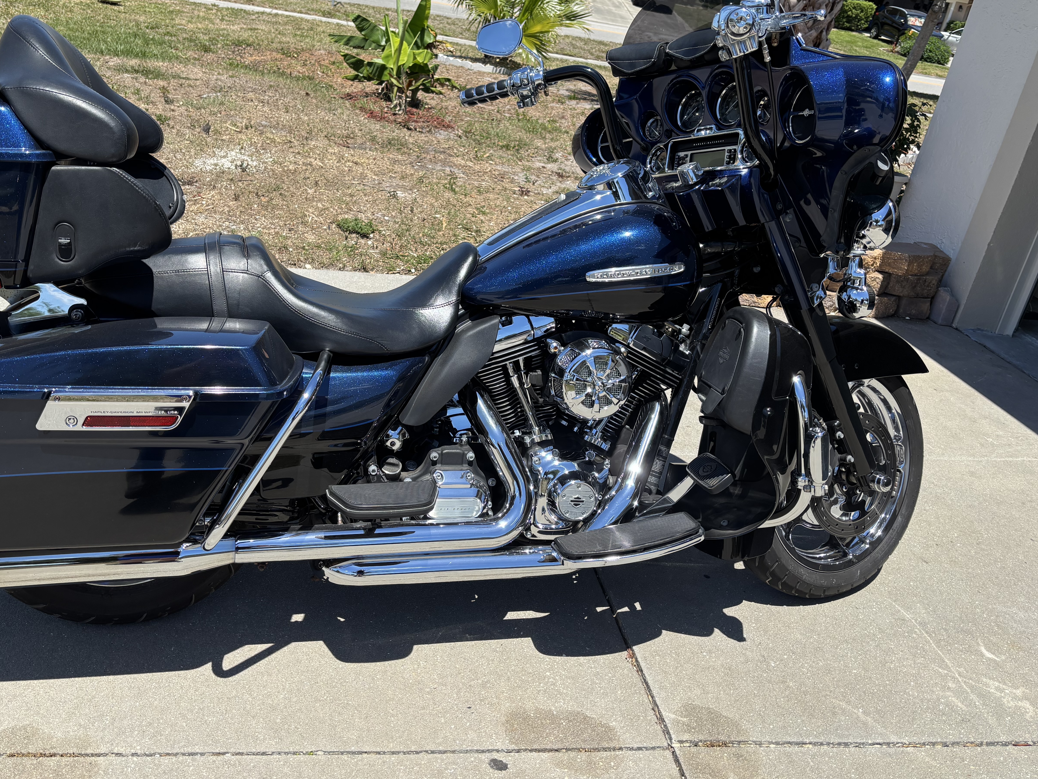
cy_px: 321
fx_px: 930
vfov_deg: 45.3
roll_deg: -10.0
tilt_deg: -21.1
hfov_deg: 58.2
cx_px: 451
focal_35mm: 31
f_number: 1.6
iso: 50
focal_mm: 5.96
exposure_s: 1/2398
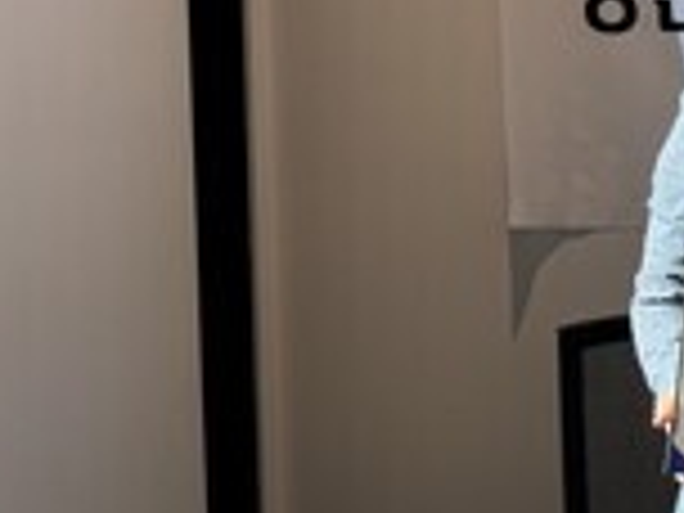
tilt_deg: -8.0
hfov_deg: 16.6
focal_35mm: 95
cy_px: 238
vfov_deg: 15.6
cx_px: 1292
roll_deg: -1.3
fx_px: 1877
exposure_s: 1/269
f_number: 1.78
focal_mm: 6.76
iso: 64
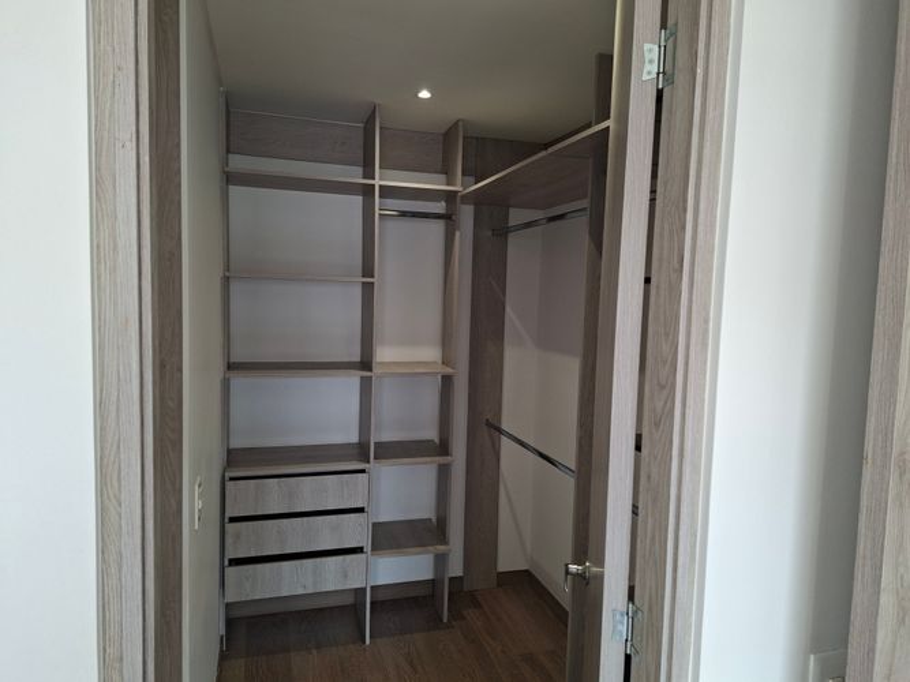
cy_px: 341
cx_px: 455
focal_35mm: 23
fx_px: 605
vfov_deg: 58.9
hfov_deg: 73.9
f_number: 1.8
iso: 100
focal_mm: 5.54
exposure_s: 1/120
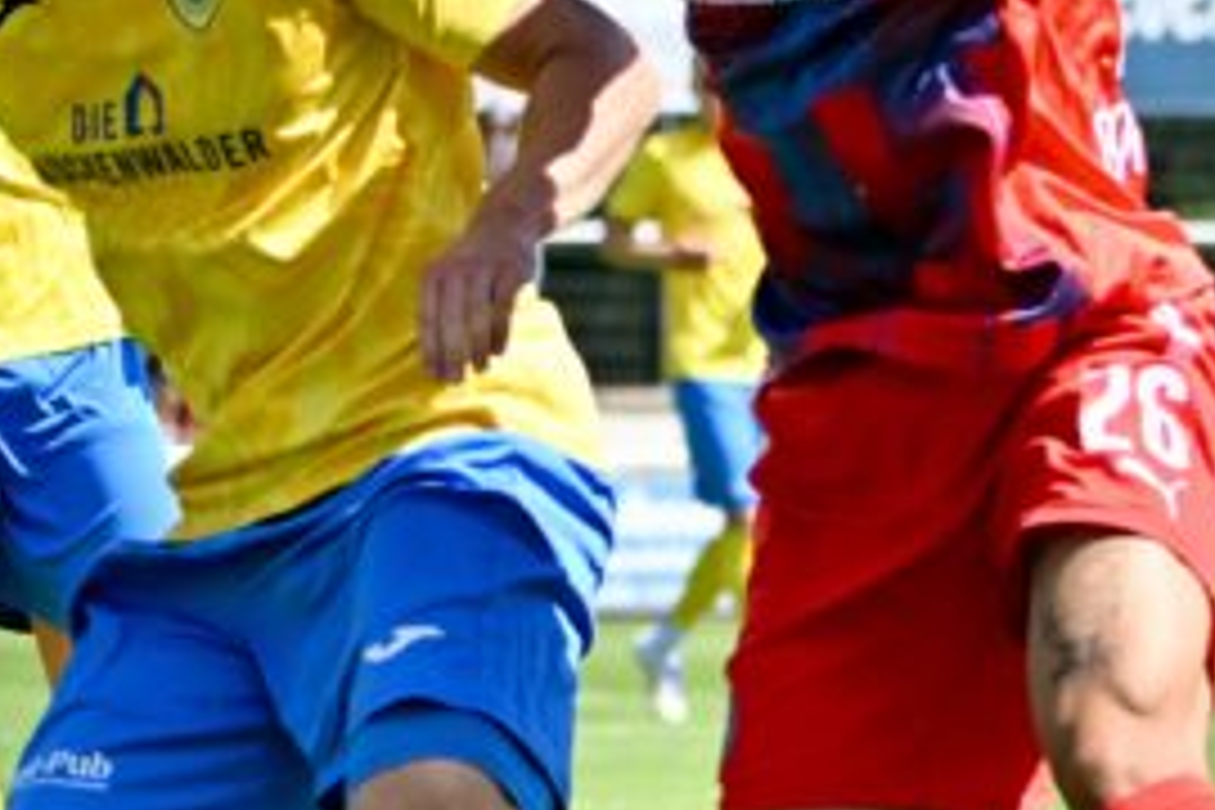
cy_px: 448
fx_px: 15355
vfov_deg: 3.0
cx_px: 770
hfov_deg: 4.5
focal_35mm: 455
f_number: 4.8
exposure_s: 1/1600
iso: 220
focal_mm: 120
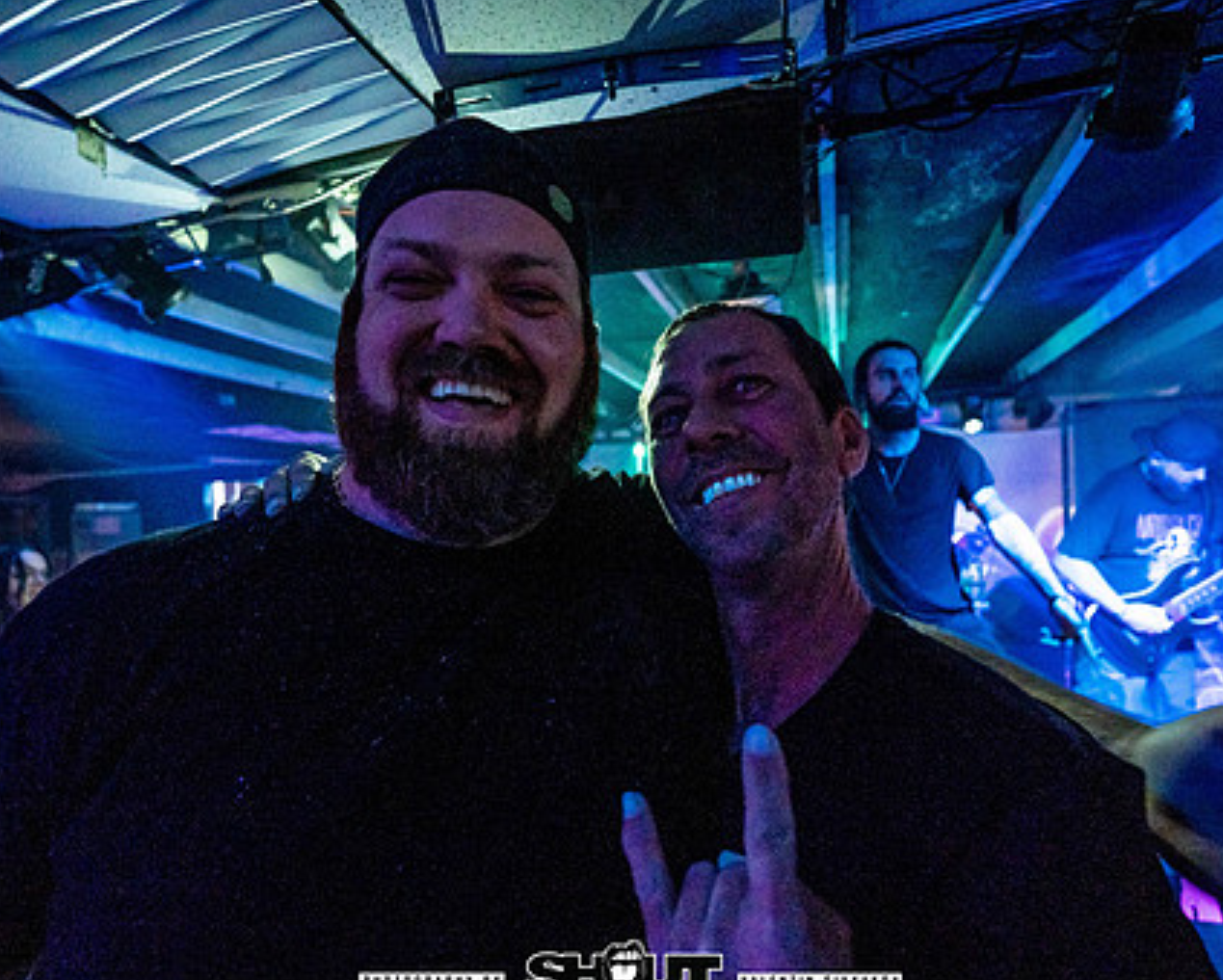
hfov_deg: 86.3
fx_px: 652
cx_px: 630
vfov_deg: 73.8
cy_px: 513
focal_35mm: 18
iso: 3200
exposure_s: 1/200
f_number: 2.8
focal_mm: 14
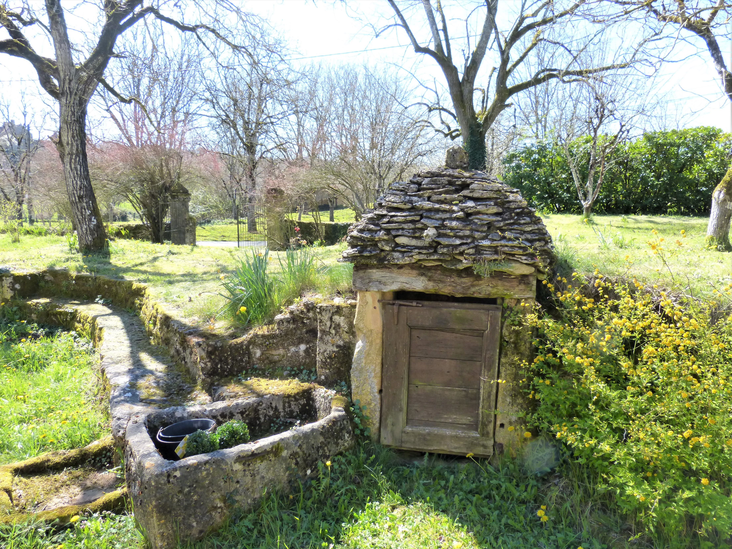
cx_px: 366
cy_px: 274
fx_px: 550
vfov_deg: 53.1
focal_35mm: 26
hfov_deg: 67.3
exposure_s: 1/200
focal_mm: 4.5
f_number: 4
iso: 160
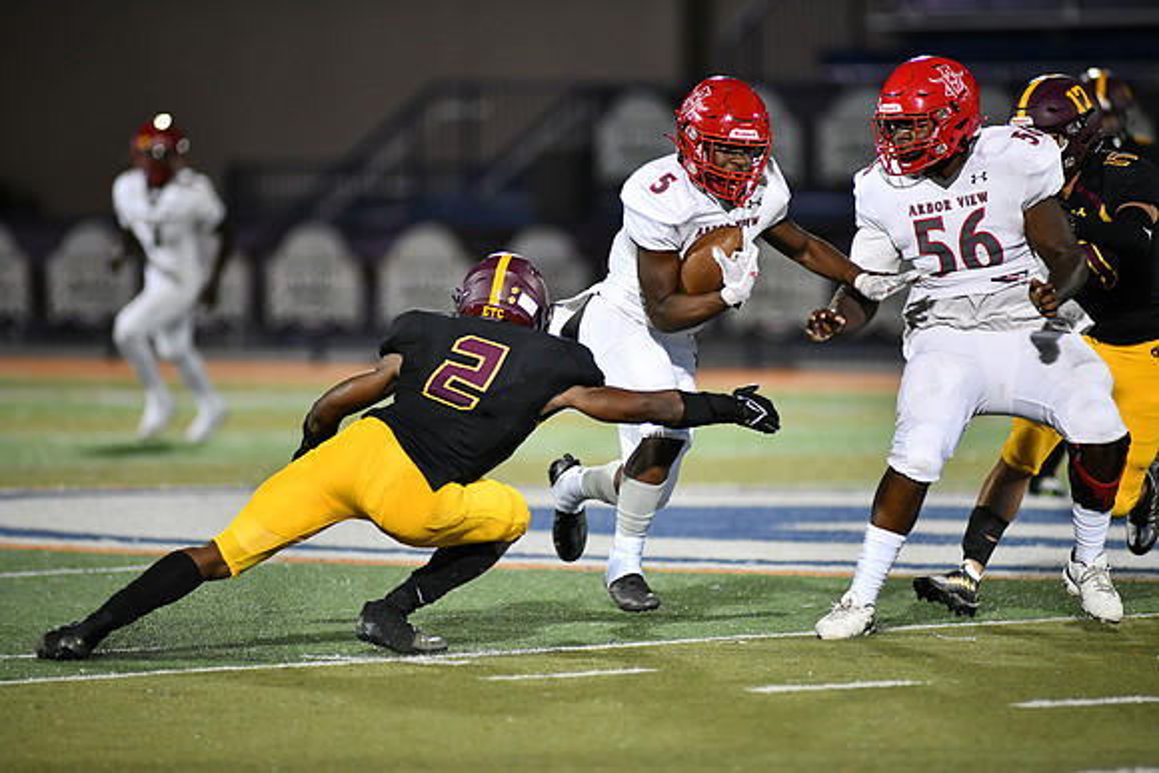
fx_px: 9660
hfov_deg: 6.9
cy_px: 386
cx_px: 580
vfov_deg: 4.6
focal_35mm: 300
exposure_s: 1/1000
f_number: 2.8
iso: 3200
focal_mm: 300
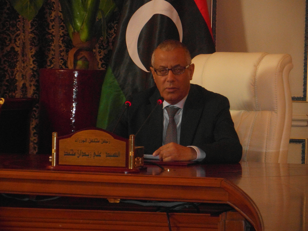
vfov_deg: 8.3
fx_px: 1584
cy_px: 116
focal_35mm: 178
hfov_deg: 11.1
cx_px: 154
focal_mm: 28.9
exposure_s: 1/60
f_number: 4.4
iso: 640
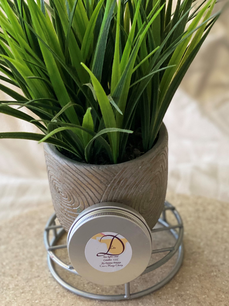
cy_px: 153
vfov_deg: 36.8
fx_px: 459
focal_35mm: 52
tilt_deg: -35.3
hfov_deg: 28.0
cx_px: 114
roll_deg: +6.9
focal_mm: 6
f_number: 2
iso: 250
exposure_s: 1/40
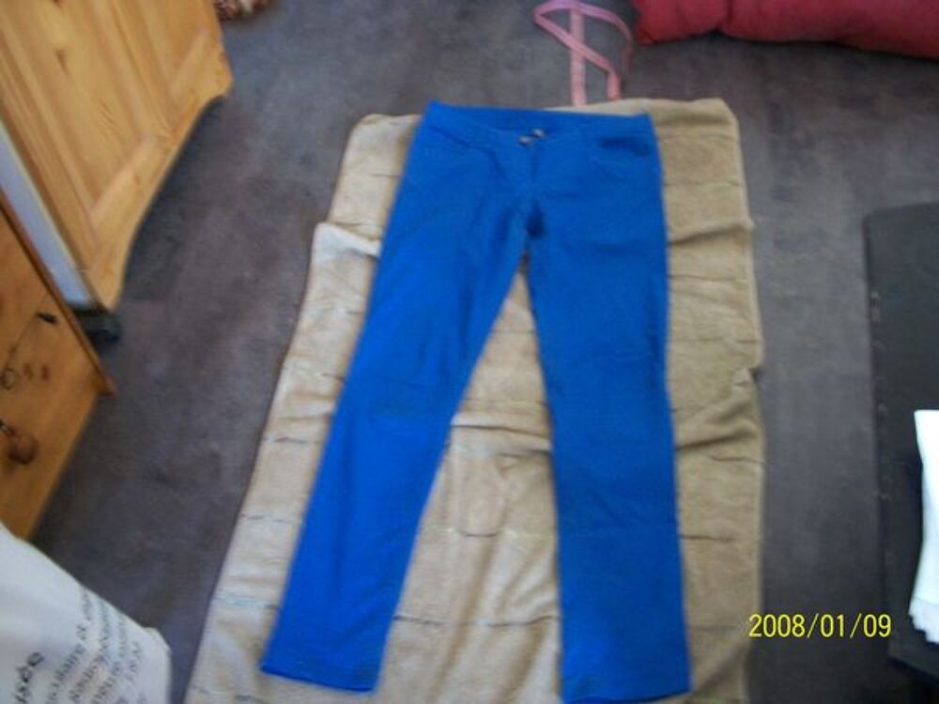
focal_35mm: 35
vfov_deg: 40.7
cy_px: 352
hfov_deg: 52.6
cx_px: 470
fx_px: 949
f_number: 3.1
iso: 308
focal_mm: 6.3
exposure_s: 1/8
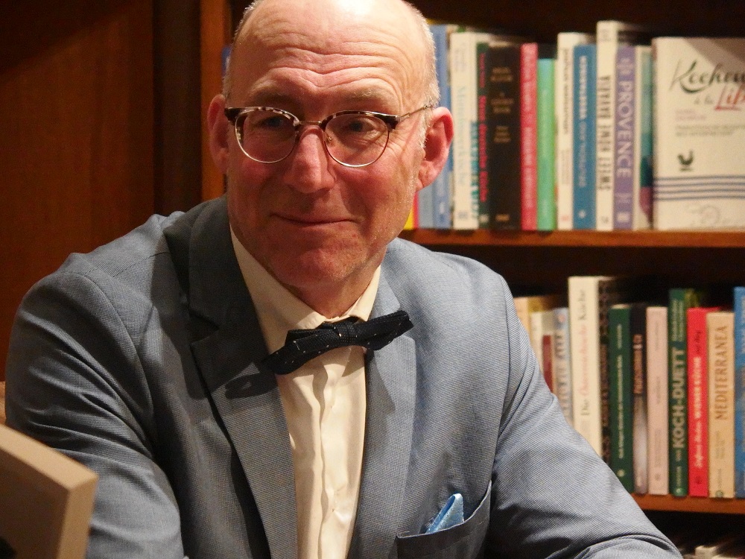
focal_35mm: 130
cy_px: 280
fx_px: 2798
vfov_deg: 11.4
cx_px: 372
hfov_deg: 15.2
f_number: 2.7
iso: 2000
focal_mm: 23.5
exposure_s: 1/250
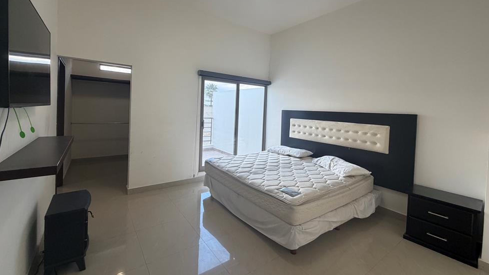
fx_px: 207
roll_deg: -2.2
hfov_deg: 99.4
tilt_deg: -1.4
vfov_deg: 66.6
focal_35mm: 16
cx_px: 240
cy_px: 114
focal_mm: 2.22
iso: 250
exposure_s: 1/120
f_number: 2.2
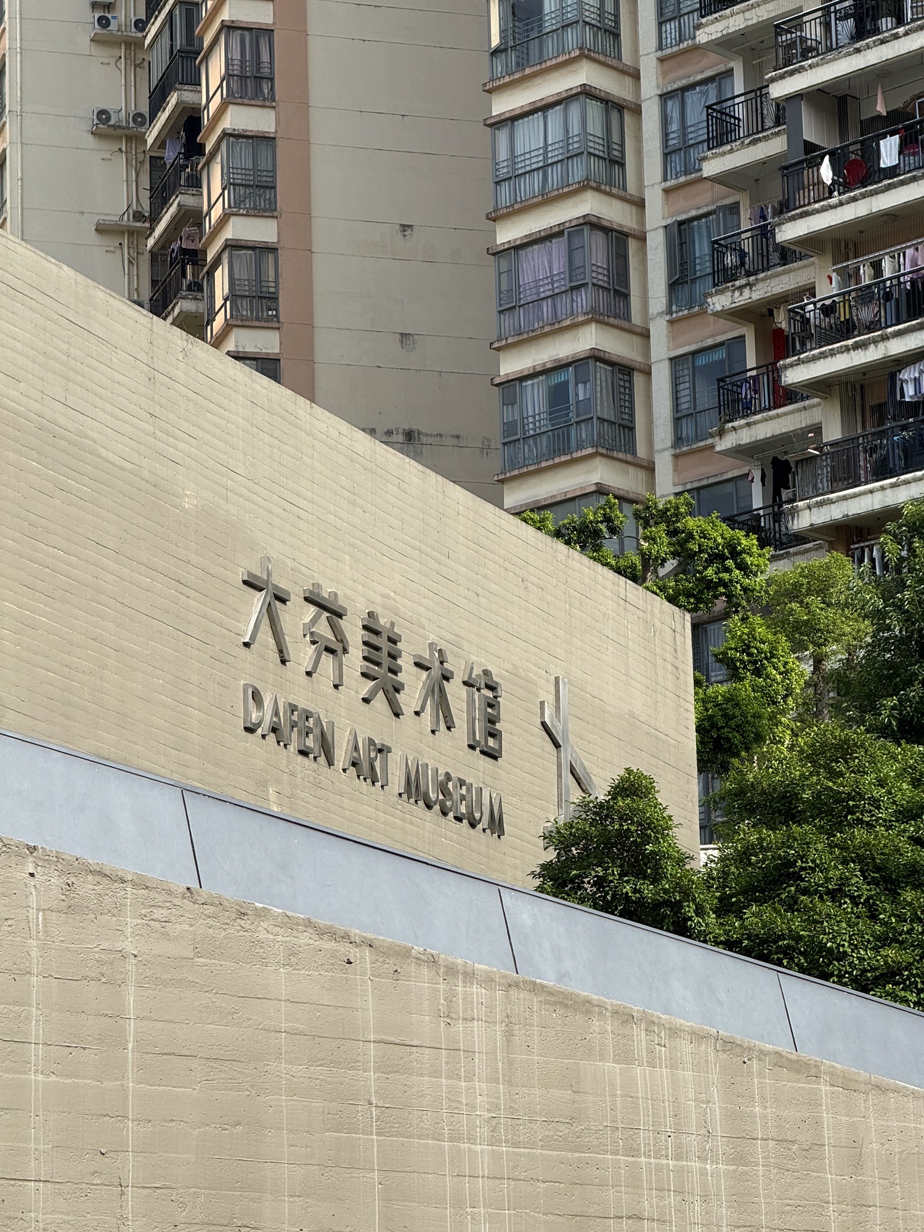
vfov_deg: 16.4
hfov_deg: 12.3
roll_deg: +1.5
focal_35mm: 120
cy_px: 616
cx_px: 462
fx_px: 4271
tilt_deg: +14.8
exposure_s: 1/891
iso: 50
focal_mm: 15.66
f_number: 2.8
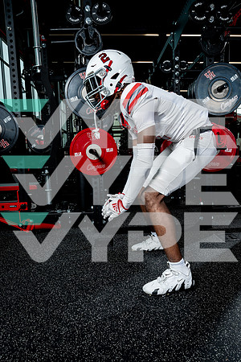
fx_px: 241
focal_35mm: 24
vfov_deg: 73.7
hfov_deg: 53.1
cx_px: 120
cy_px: 181
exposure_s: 1/250
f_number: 9
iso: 640
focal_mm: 24
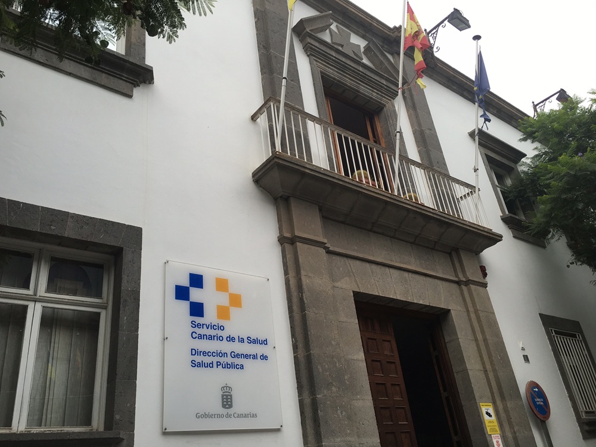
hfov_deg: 61.7
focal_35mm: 29
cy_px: 224
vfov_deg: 48.2
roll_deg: +8.1
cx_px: 298
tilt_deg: +29.3
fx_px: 499
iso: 25
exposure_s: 1/158
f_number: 2.2
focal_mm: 4.15
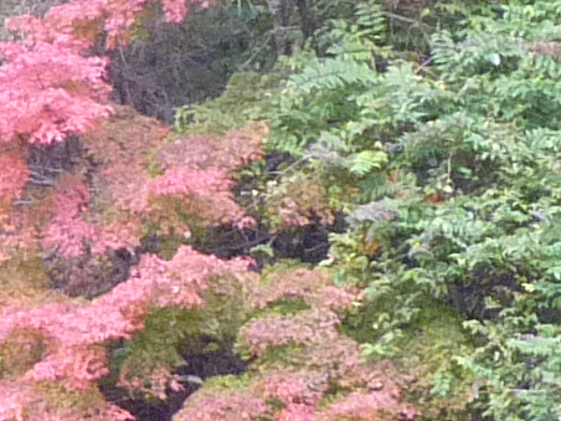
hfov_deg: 3.3
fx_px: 9610
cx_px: -438
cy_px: 530
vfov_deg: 2.5
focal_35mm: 593
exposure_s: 1/80
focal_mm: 11.9
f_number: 4.1
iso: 250
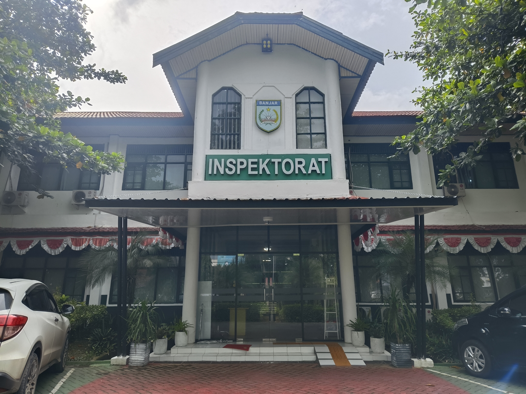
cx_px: 263
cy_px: 197
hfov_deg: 73.9
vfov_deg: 58.9
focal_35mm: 23
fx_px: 349
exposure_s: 1/307
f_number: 1.88
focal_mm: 5.56
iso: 50
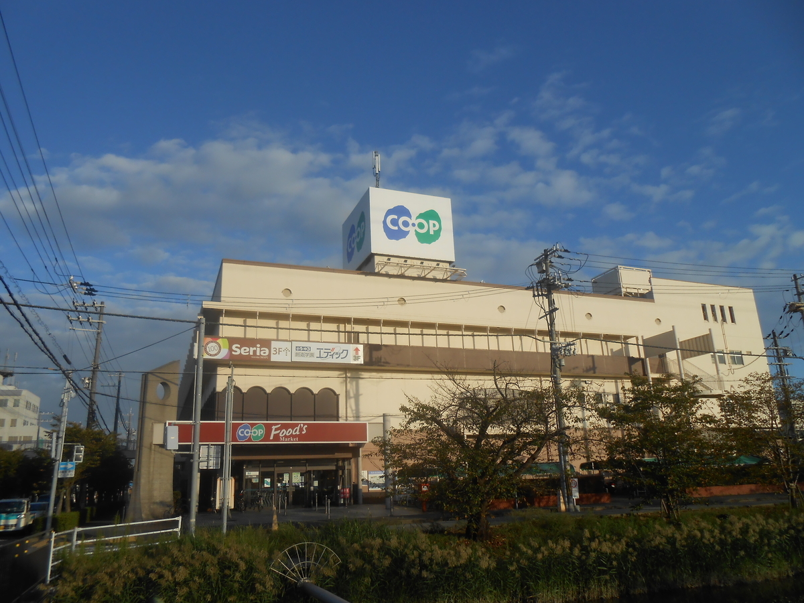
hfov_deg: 67.3
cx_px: 402
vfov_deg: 53.1
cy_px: 302
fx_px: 604
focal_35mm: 26
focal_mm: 4.6
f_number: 3.5
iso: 80
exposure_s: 1/1250
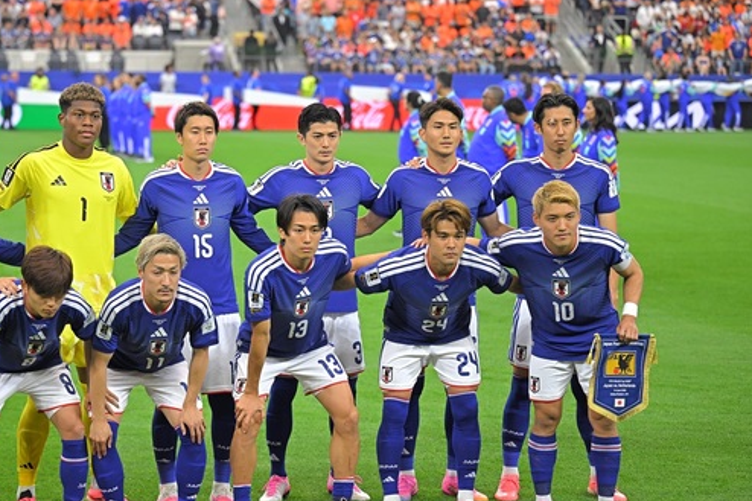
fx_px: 2401
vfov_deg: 11.9
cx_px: 285
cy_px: 285
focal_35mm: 115
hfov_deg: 17.8
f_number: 2.8
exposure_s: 1/500
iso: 640
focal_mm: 86
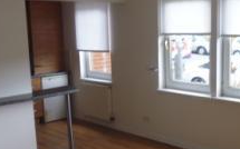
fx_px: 346
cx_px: 165
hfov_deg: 37.7
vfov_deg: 24.3
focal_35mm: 53
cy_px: 97
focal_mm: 4.3
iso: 125
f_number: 2.8
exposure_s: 1/60
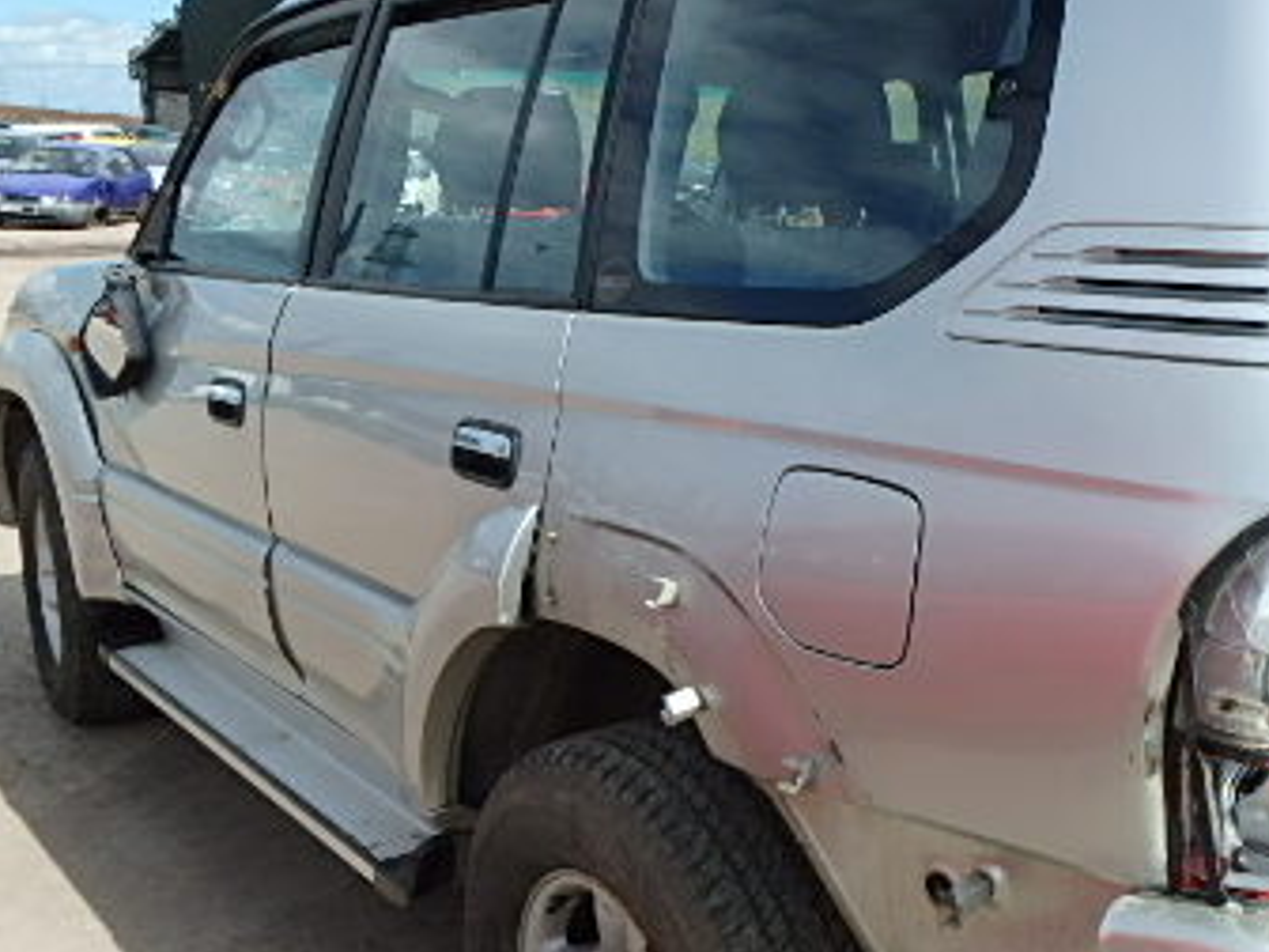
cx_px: 963
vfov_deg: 35.9
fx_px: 1466
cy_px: 563
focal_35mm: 40
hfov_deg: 45.1
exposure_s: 1/400
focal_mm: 3.7
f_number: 6
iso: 125
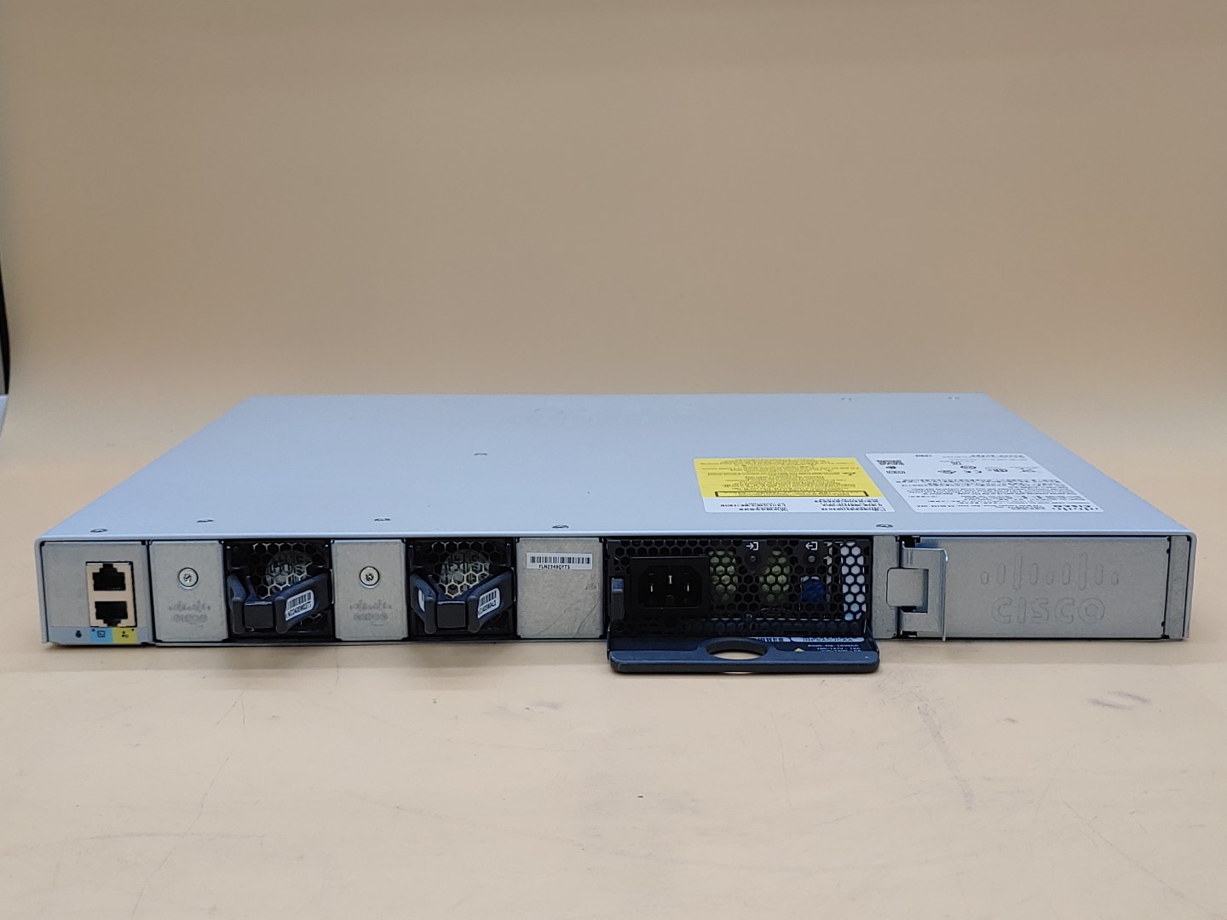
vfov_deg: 35.1
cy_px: 460
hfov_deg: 45.8
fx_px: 1453
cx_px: 614
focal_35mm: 41
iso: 50
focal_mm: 4.36
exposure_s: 1/107
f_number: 1.8
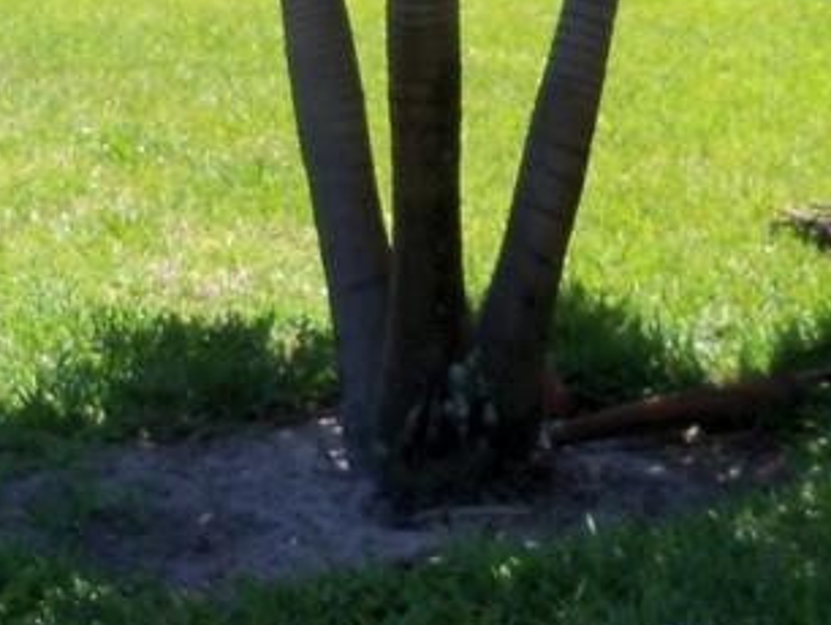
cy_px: -269
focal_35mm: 117
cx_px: 665
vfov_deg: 12.2
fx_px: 2811
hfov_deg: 16.7
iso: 80
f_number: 3.5
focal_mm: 6.2
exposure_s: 1/400
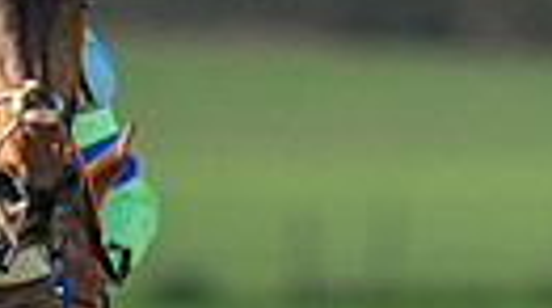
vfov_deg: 0.5
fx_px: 38000
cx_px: 86
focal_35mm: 2602
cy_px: 294
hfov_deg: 0.8
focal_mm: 400
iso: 400
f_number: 4.5
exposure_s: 1/1250
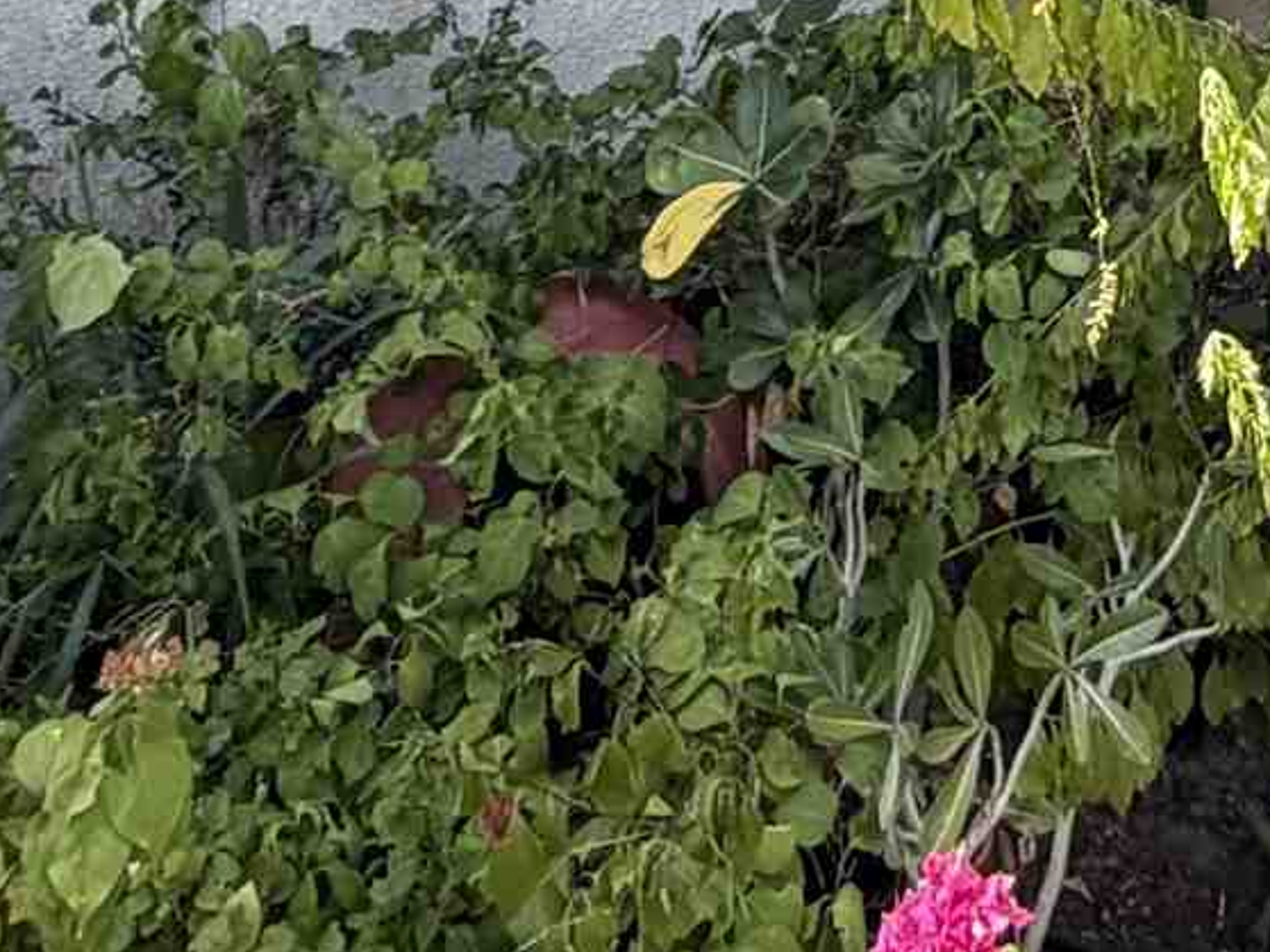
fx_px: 2824
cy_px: -1620
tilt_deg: +7.9
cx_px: 1045
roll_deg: -0.5
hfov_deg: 24.9
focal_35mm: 77
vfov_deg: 12.5
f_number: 2.2
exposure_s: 1/193
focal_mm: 2.22
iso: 64
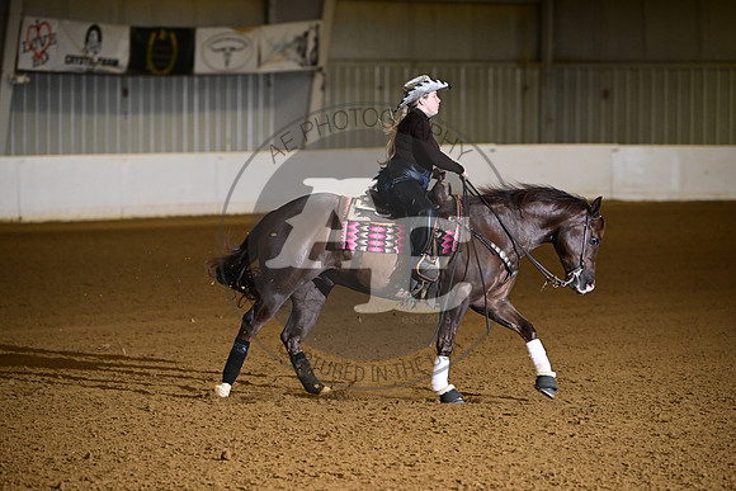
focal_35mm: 200
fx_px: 4090
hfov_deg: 10.3
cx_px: 368
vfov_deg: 6.9
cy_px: 246
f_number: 4
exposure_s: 1/200
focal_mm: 200
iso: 2500
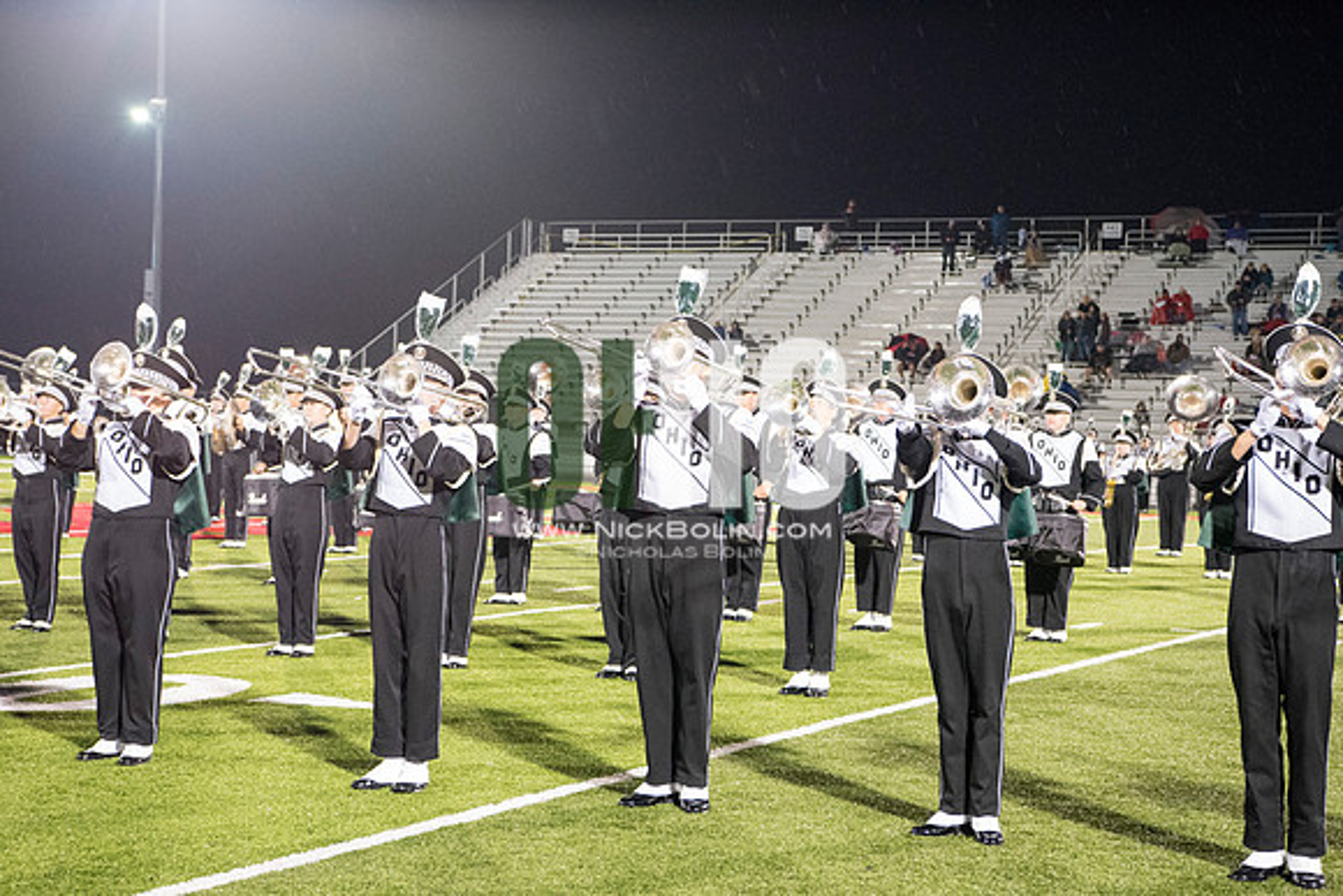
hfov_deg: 28.8
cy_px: 448
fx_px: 2612
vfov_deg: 19.5
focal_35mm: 70
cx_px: 672
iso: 5000
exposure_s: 1/125
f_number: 5.6
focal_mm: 70
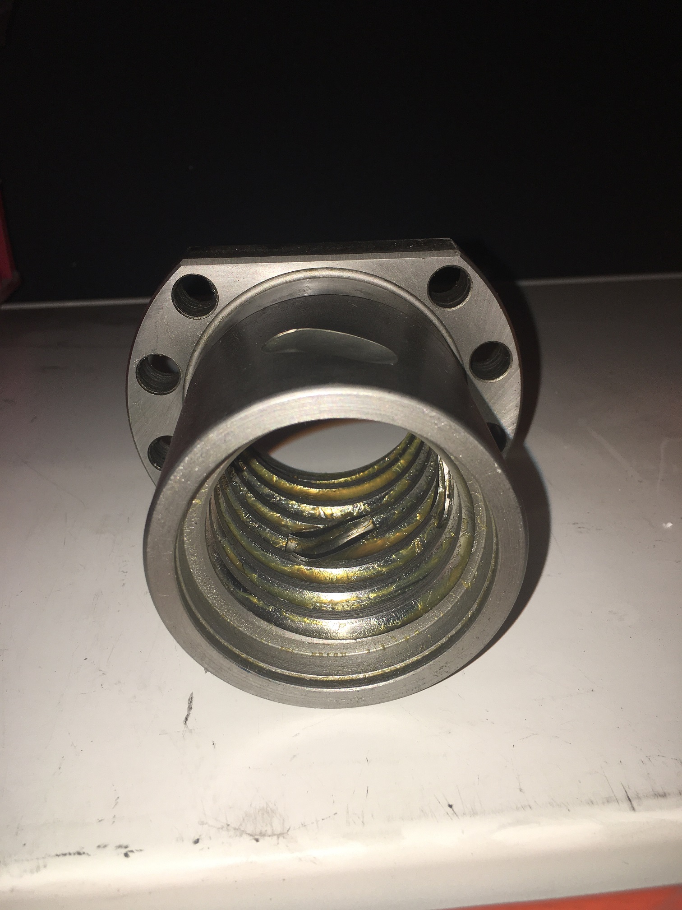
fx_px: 762
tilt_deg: -23.8
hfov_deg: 48.2
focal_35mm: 29
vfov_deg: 61.7
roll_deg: +2.9
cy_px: 455
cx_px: 341
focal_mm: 4.15
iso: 25
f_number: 2.2
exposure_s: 1/96
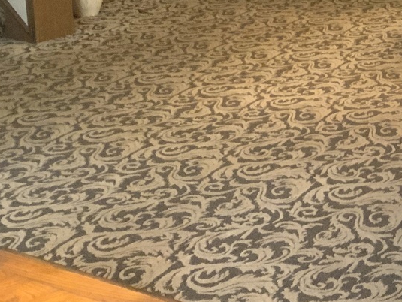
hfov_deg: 22.1
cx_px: 539
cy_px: -92
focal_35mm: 78
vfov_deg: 17.7
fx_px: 906
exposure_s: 1/40
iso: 320
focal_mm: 3
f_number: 1.8
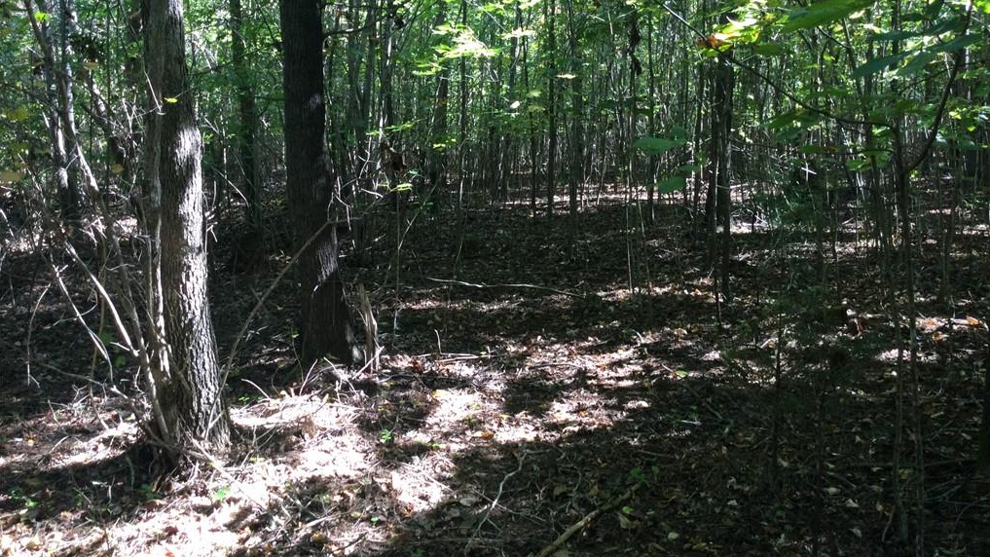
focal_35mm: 34
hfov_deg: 58.0
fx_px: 893
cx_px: 495
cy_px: 217
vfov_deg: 34.5
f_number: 2.4
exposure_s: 1/40
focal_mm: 3.3
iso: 32
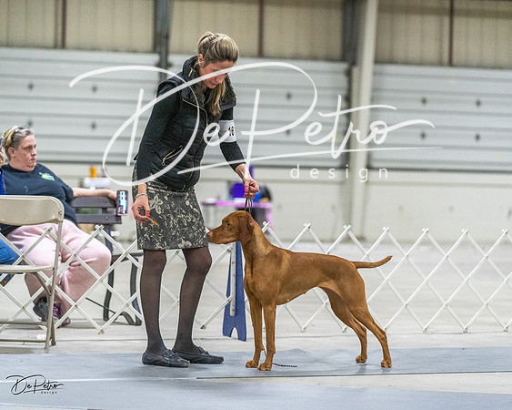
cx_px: 256
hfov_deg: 14.5
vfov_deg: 11.6
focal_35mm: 133
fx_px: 2013
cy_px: 205
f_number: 3.2
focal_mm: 118
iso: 6400
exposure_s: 1/400
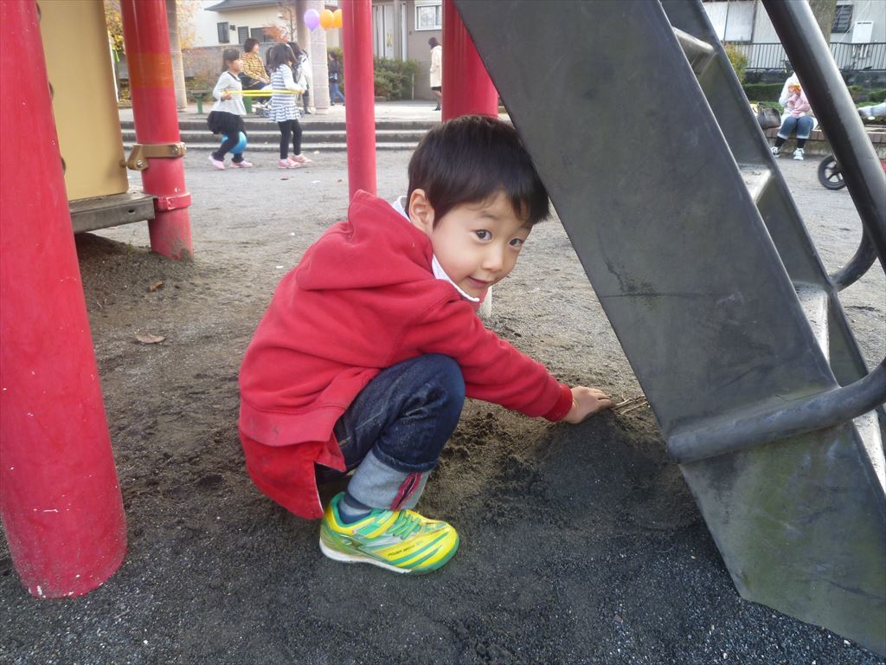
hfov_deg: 69.4
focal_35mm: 25
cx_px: 443
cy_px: 332
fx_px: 640
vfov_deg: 54.9
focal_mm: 4.5
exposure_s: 1/50
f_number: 2.8
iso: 80
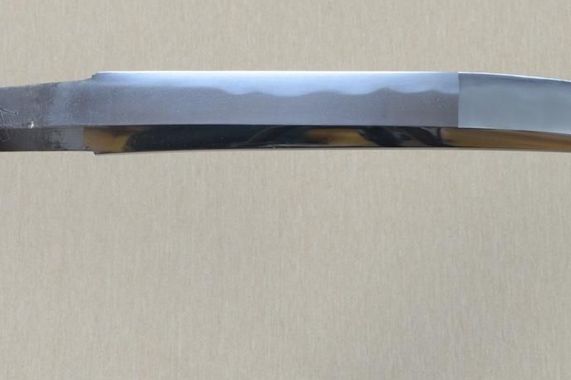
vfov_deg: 12.7
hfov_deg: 19.1
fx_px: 1696
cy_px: 91
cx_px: 315
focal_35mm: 107
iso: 400
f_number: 11
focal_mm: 35
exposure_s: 1/2
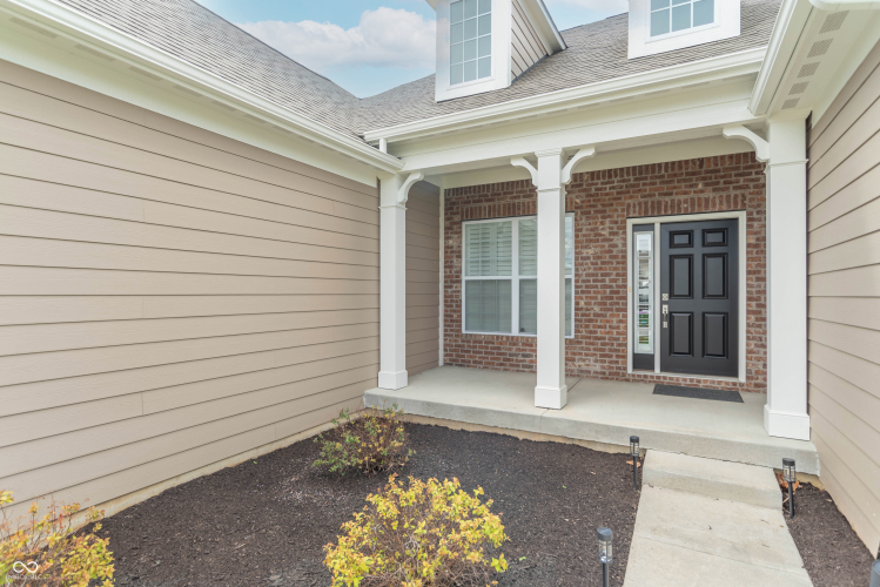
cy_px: 294
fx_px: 440
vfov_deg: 67.4
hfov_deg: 90.0
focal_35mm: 18
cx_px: 440
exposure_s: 1/50
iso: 50
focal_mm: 18
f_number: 7.1
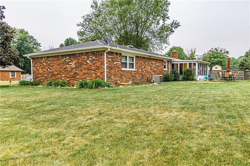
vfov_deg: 43.6
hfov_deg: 61.9
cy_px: 83
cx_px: 125
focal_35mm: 30
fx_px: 208
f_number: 9
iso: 250
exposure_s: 1/100
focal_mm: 20
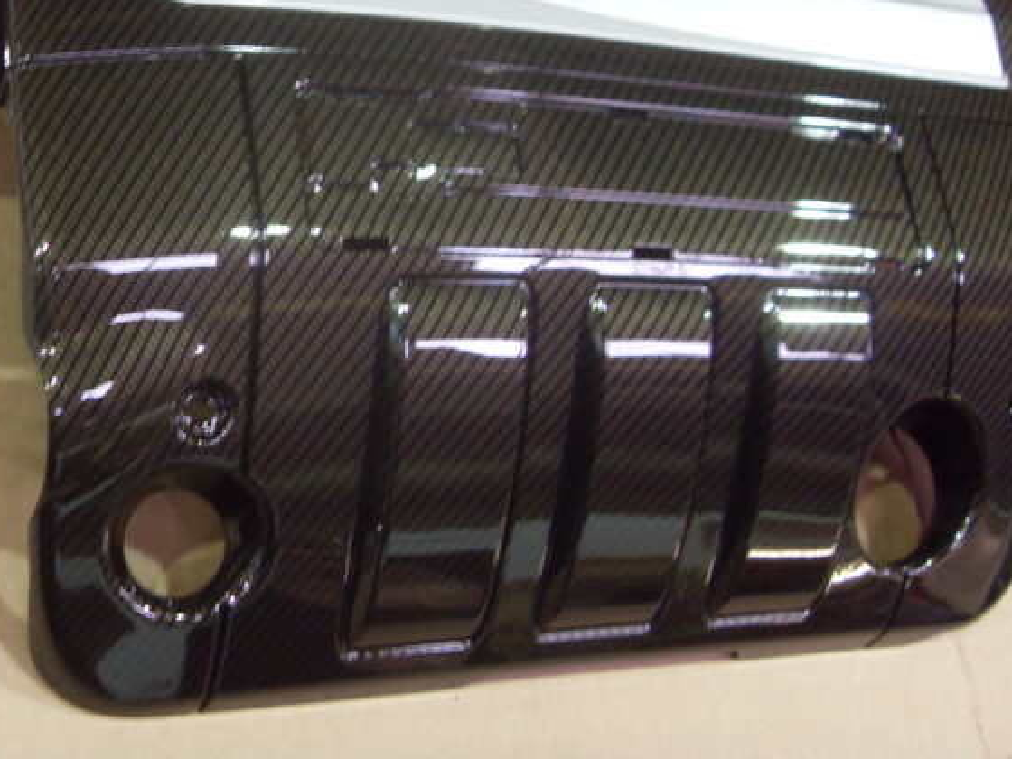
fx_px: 1462
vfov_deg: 28.8
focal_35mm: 50
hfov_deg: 38.0
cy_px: 220
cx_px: 383
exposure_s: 1/15
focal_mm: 6.3
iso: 200
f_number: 2.8
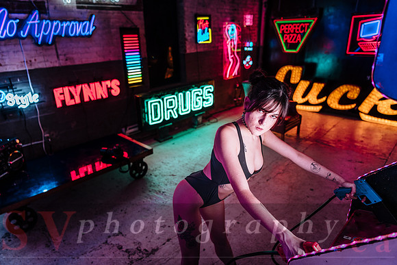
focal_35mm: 24
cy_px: 132
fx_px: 265
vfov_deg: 53.2
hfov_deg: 73.7
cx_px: 198
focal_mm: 24
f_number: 2.8
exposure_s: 1/100
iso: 200
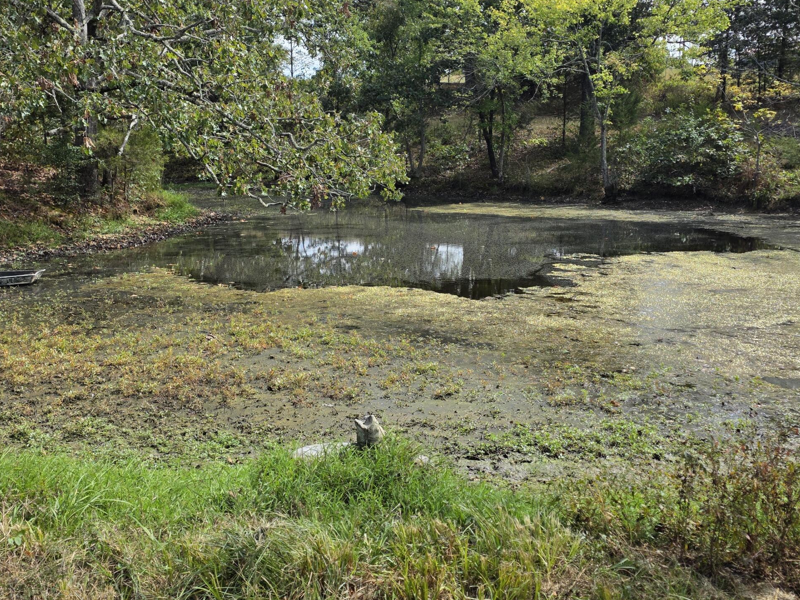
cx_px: 382
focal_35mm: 36
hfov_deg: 51.3
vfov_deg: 39.5
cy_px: 250
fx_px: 832
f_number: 1.7
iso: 80
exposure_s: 1/3618
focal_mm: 6.3
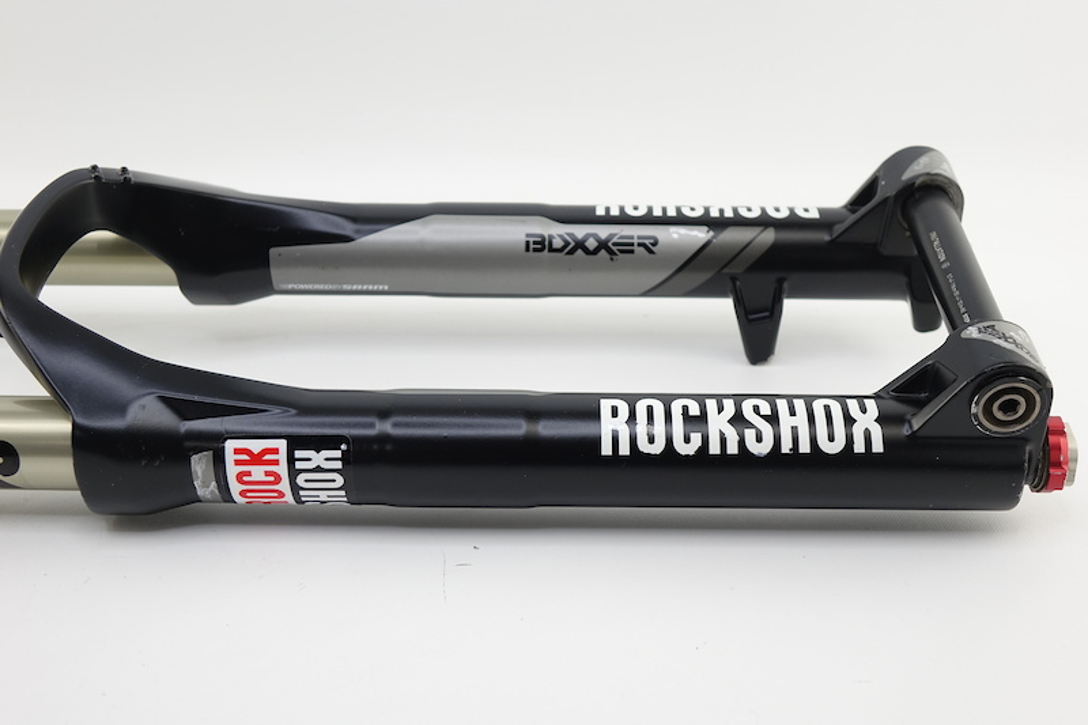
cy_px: 362
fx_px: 1299
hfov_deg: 45.4
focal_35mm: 43
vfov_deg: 31.2
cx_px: 544
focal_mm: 15.78
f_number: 2.8
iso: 200
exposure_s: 1/160
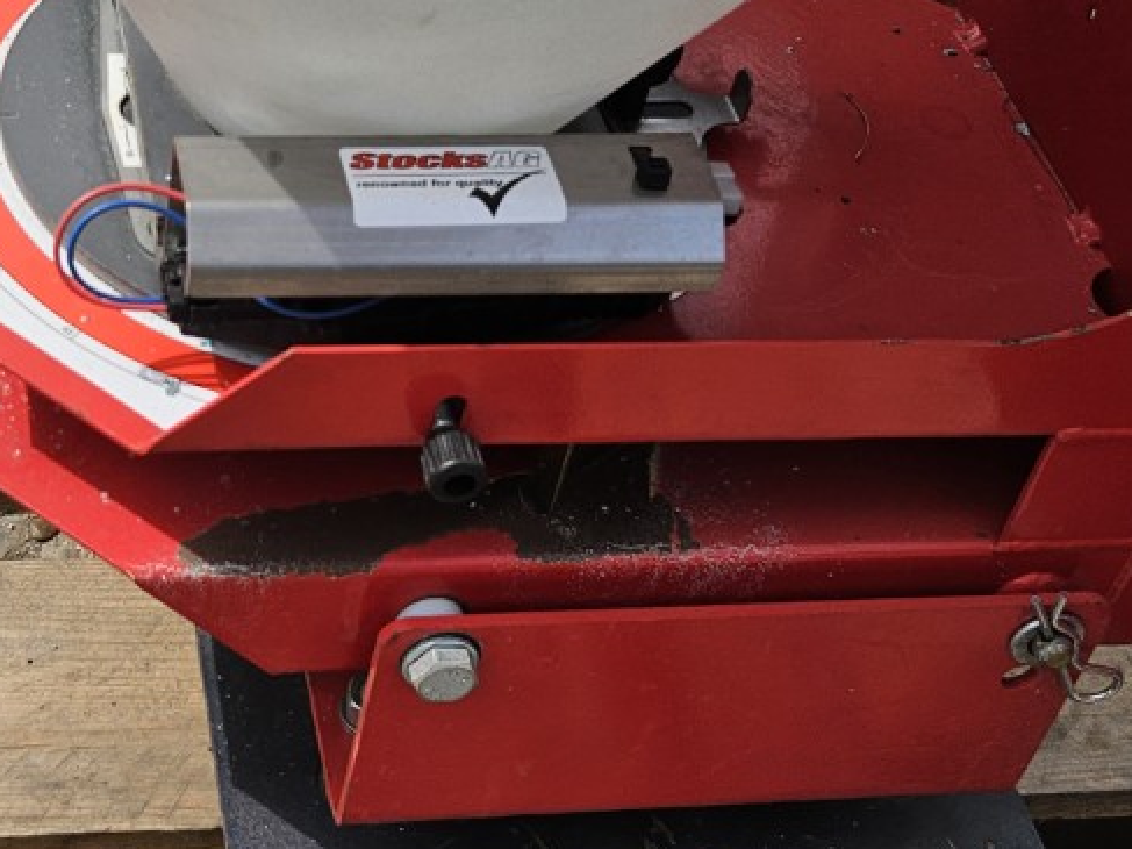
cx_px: 249
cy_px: 344
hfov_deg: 28.1
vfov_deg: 21.6
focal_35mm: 68
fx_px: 2223
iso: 25
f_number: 1.8
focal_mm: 5.4
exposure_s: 1/1799
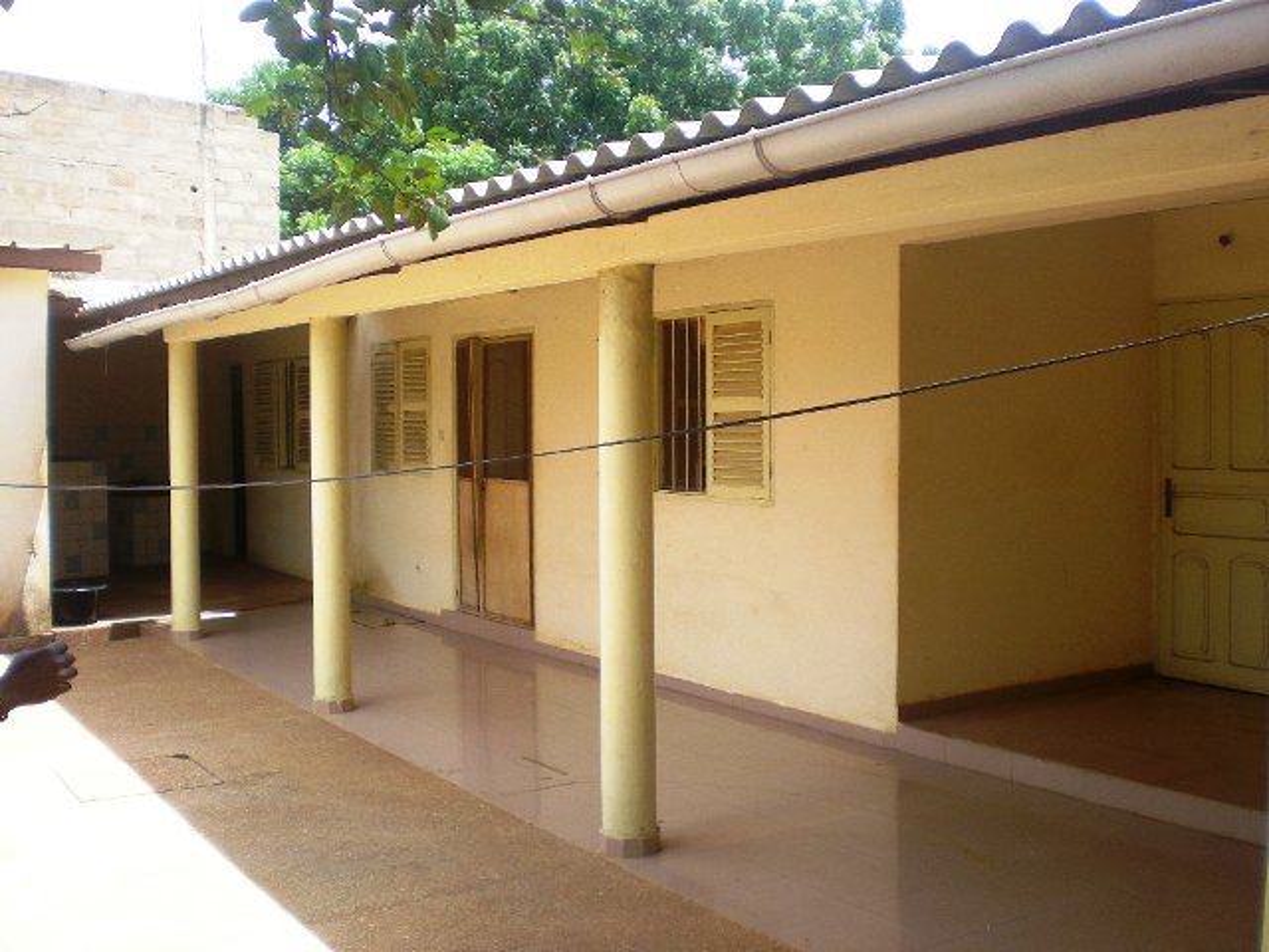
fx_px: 1393
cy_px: 476
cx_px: 634
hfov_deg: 49.0
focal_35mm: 38
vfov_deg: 37.7
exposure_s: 1/176
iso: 50
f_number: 3.1
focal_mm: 6.3
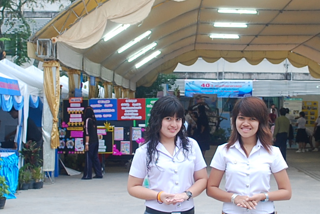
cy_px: 75
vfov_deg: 17.1
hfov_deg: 25.3
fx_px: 712
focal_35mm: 80
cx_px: 184
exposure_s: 1/25
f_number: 4
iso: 200
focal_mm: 18
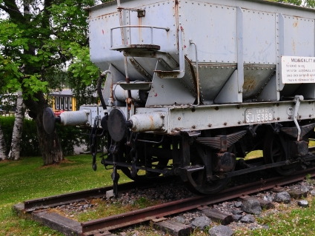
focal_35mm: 52
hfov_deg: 36.1
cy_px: 83
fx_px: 473
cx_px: 232
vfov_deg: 27.9
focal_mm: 24
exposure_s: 1/320
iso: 250
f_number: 3.8
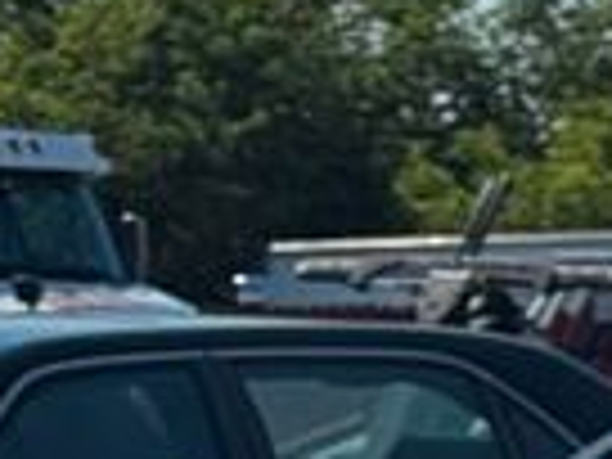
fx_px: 6400
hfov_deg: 5.1
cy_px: 945
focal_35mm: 362
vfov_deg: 4.1
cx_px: -1346
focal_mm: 6.76
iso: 64
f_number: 1.78
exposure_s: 1/5848
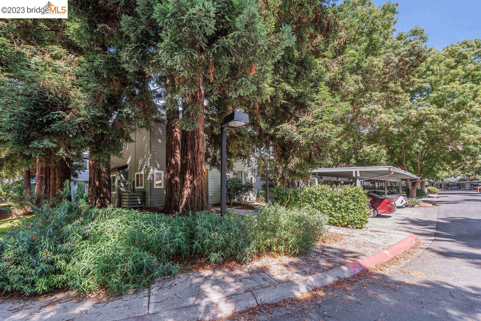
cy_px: 160
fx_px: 214
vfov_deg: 73.7
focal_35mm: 16
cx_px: 240
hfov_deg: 96.7
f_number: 9
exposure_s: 1/13
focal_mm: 16
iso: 125
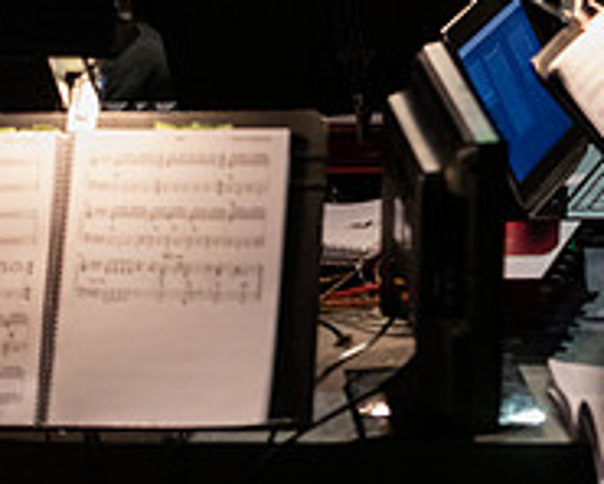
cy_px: -51
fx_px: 4201
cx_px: 532
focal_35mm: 235
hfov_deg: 8.2
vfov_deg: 6.6
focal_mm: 80
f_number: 3.2
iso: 4000
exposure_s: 1/320
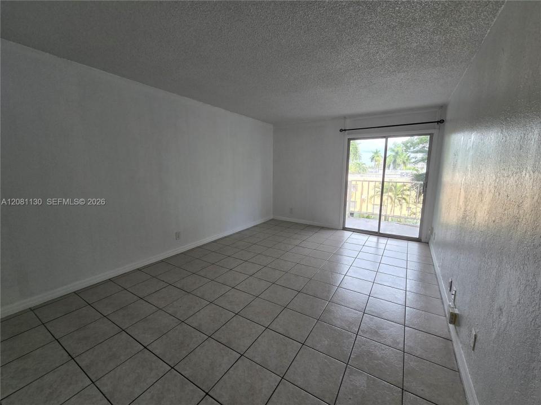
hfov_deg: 106.2
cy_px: 202
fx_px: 203
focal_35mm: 13
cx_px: 270
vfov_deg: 89.9
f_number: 2.2
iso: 50
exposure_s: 1/188
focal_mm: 2.2
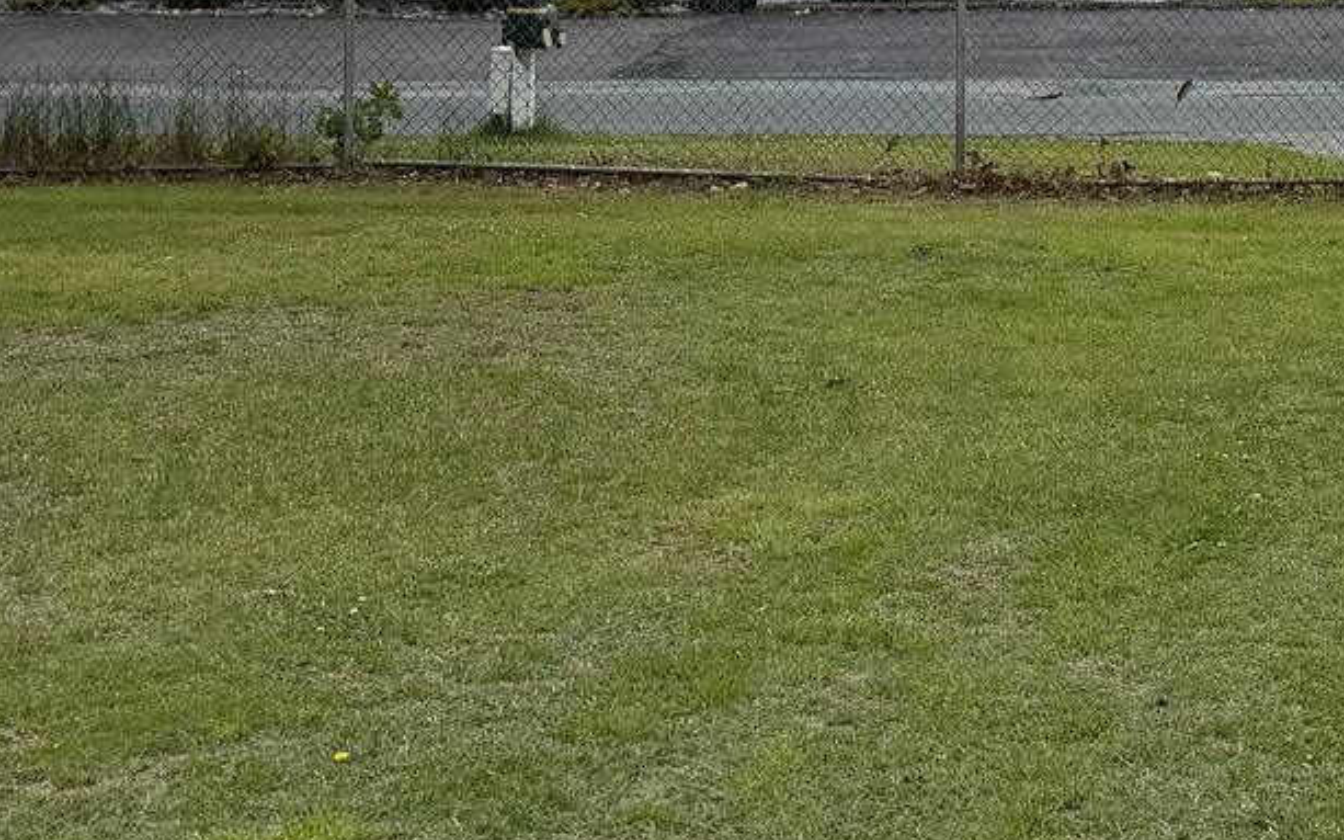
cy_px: 29
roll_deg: +0.0
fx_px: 3113
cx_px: 1383
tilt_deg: -2.6
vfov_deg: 15.1
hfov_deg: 23.2
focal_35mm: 85
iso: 80
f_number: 1.78
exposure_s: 1/4167
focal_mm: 6.76
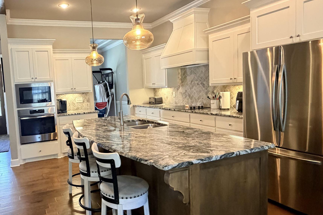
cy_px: 106
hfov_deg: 66.9
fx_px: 233
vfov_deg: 49.6
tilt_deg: -4.5
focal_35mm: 26
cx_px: 100
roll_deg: +3.8
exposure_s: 1/60
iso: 800
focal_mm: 2.22
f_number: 2.2
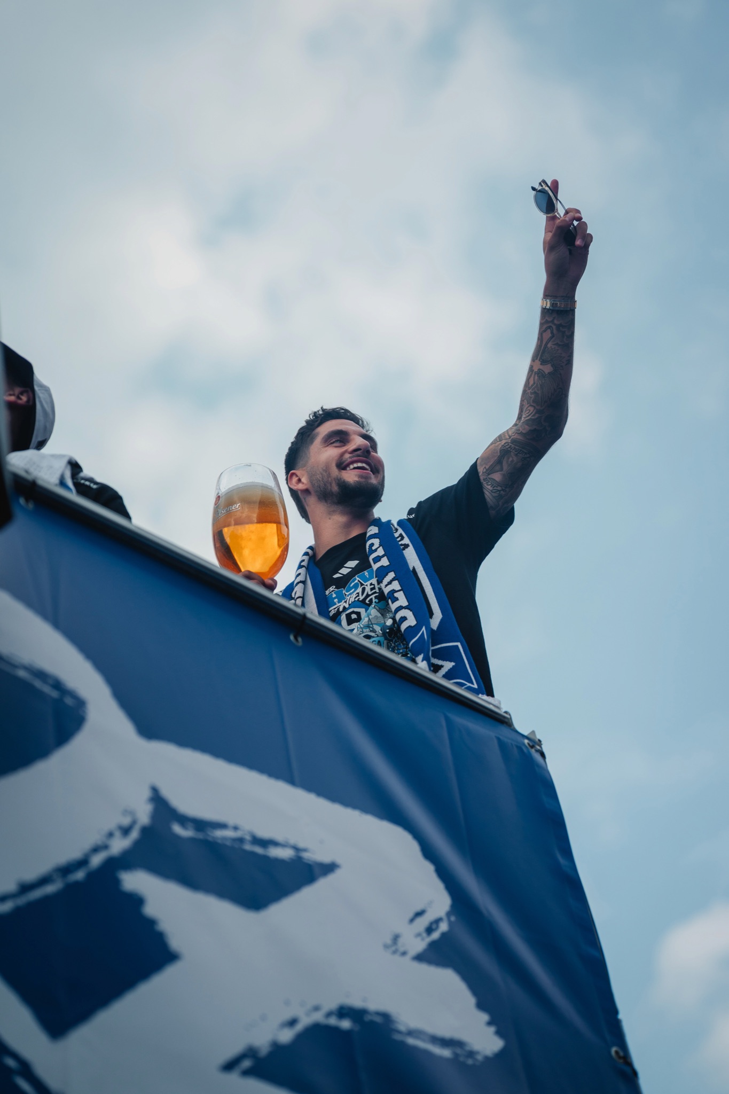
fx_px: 2278
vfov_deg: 27.0
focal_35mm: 75
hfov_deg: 18.2
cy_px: 547
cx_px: 364
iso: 100
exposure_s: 1/800
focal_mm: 75
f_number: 2.5
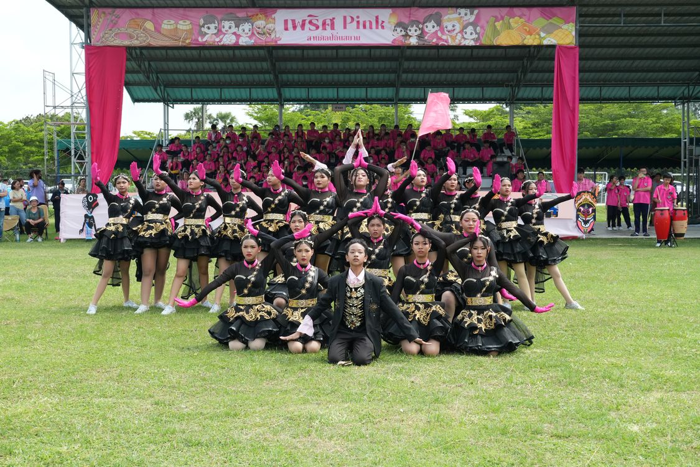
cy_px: 234
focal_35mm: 51
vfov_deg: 26.5
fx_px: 992
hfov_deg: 38.9
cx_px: 350
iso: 1000
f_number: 6.3
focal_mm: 34
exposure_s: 1/1600
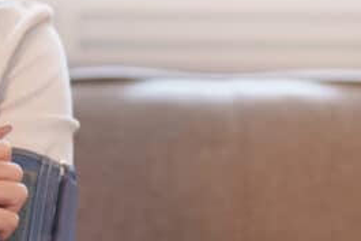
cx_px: 113
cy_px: 165
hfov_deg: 9.1
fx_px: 2267
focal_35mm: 226
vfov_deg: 6.1
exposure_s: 1/125
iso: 100
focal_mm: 50
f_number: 1.2
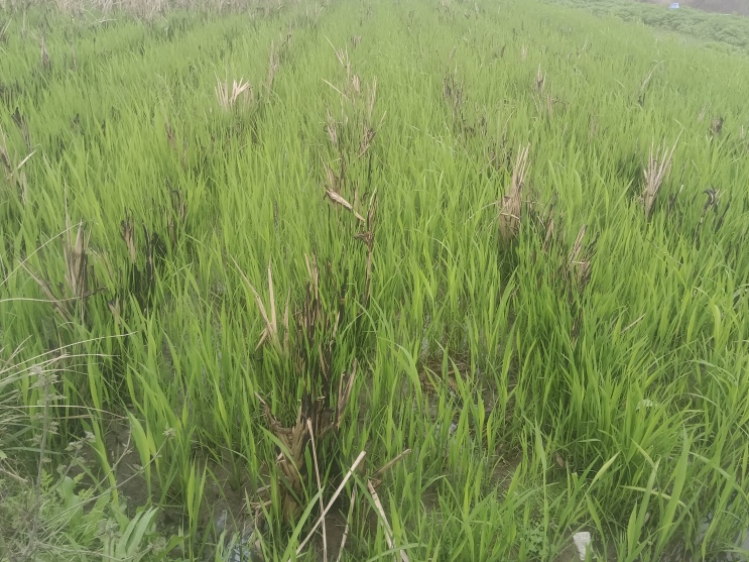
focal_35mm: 28
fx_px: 606
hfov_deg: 63.4
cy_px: 285
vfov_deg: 49.7
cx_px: 389
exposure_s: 1/100
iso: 274
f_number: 1.8
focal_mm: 3.96
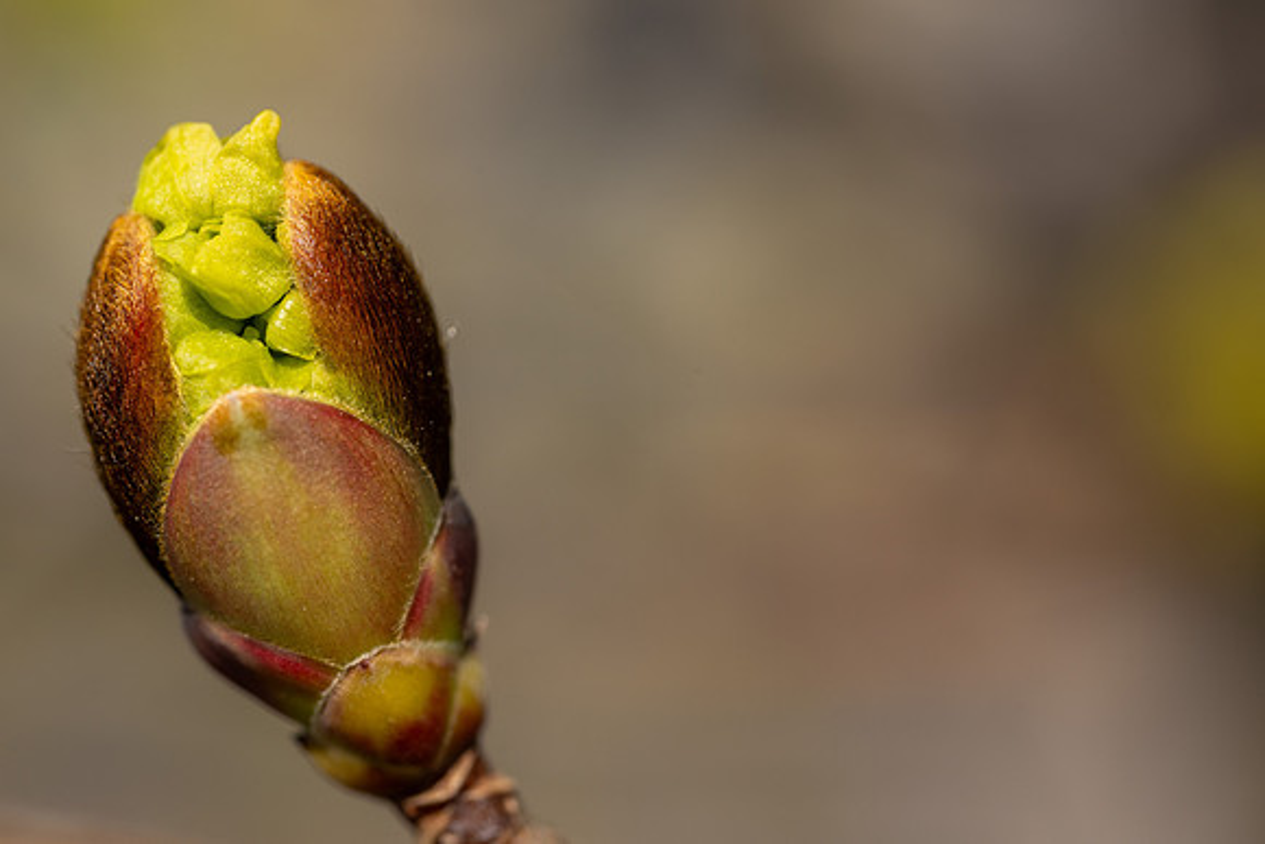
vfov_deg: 22.6
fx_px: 2109
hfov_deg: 33.4
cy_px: 422
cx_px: 632
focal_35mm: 60
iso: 250
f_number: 10
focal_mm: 60
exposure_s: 1/640
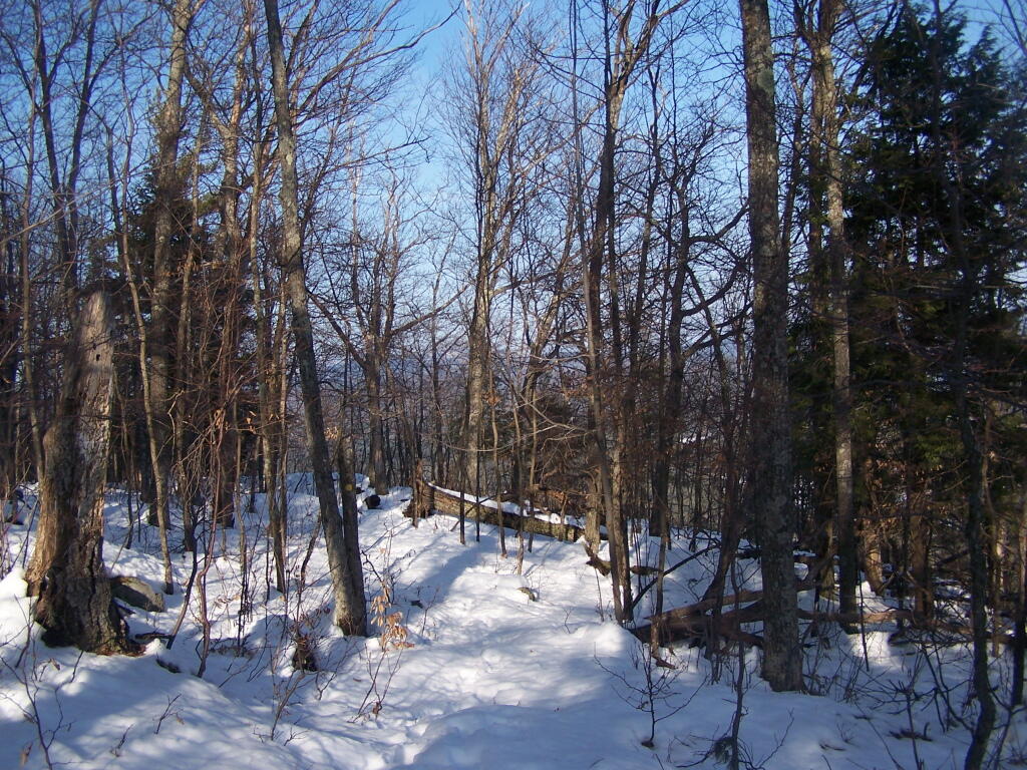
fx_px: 1127
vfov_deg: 37.7
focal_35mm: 38
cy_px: 385
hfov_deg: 49.0
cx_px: 514
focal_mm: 6.3
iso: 80
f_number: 2.8
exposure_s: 1/1000
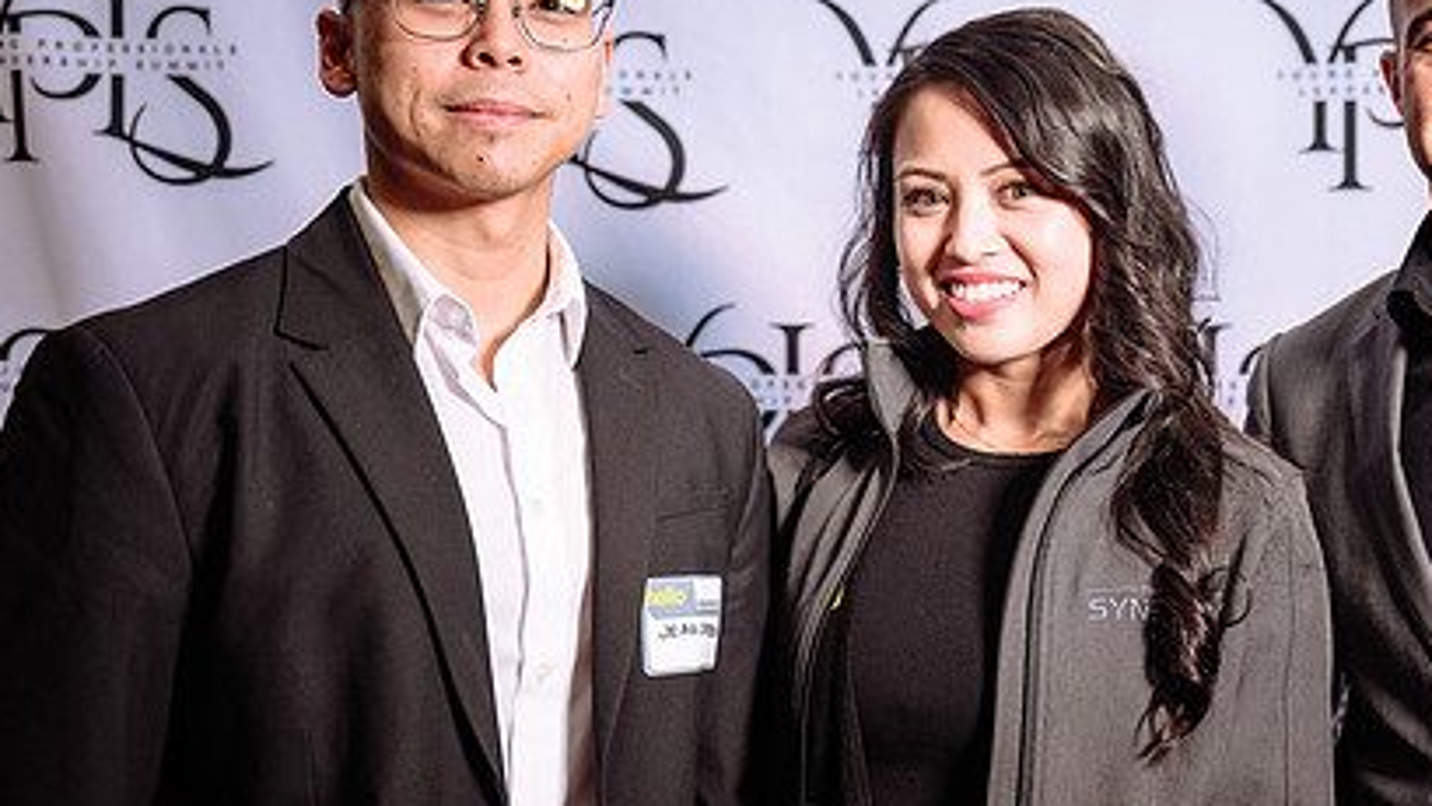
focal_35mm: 62
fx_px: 2354
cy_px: 425
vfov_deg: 19.4
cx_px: 1088
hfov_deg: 33.1
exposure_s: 1/160
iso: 500
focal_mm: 37
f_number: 2.8
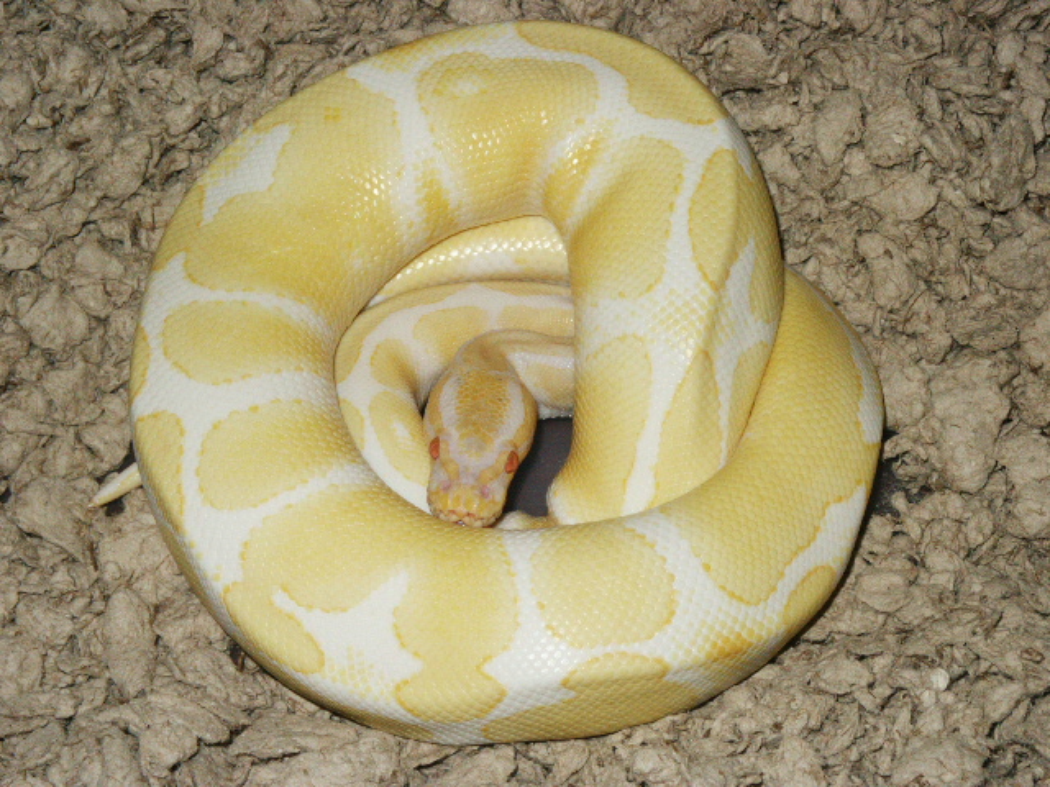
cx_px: 525
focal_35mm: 96
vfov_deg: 15.4
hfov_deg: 20.4
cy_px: 394
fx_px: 2912
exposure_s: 1/90
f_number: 8
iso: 200
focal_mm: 19.11
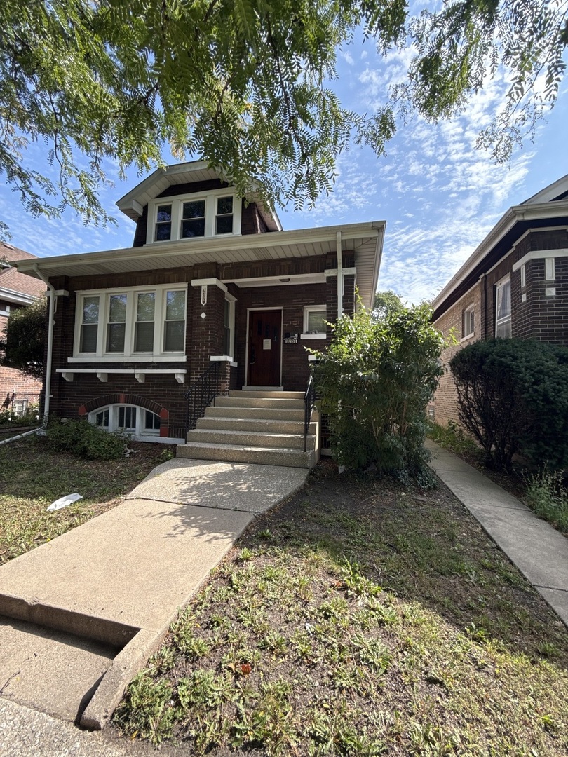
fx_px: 306
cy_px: 378
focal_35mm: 14
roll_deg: -2.6
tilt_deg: +4.1
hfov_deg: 85.7
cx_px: 284
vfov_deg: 102.1
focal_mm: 2.22
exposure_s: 1/455
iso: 64
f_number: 2.2
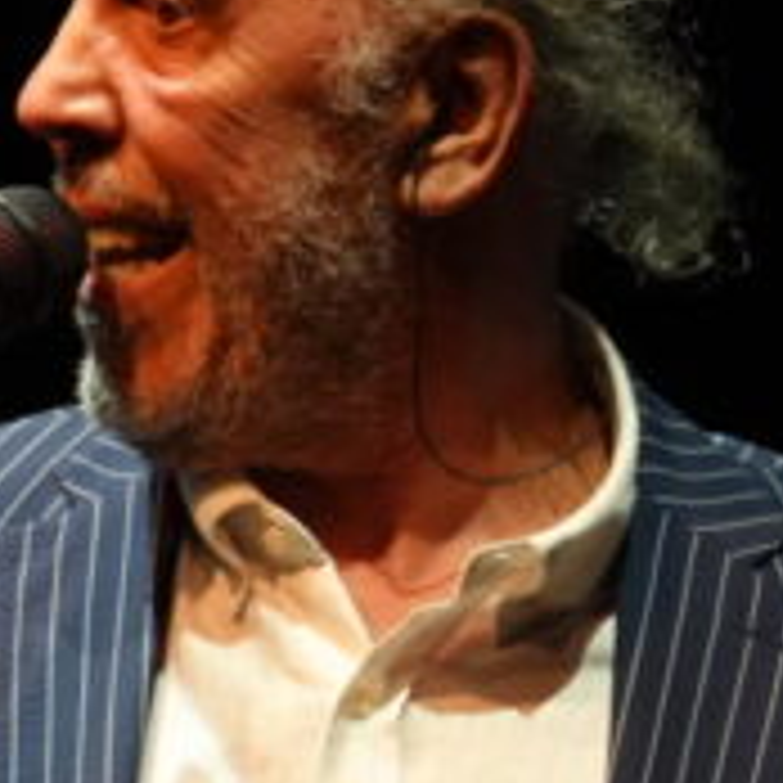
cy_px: 855
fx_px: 25118
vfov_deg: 1.8
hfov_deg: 1.8
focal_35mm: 981
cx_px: -94
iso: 1000
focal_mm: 131
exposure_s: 1/250
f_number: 4
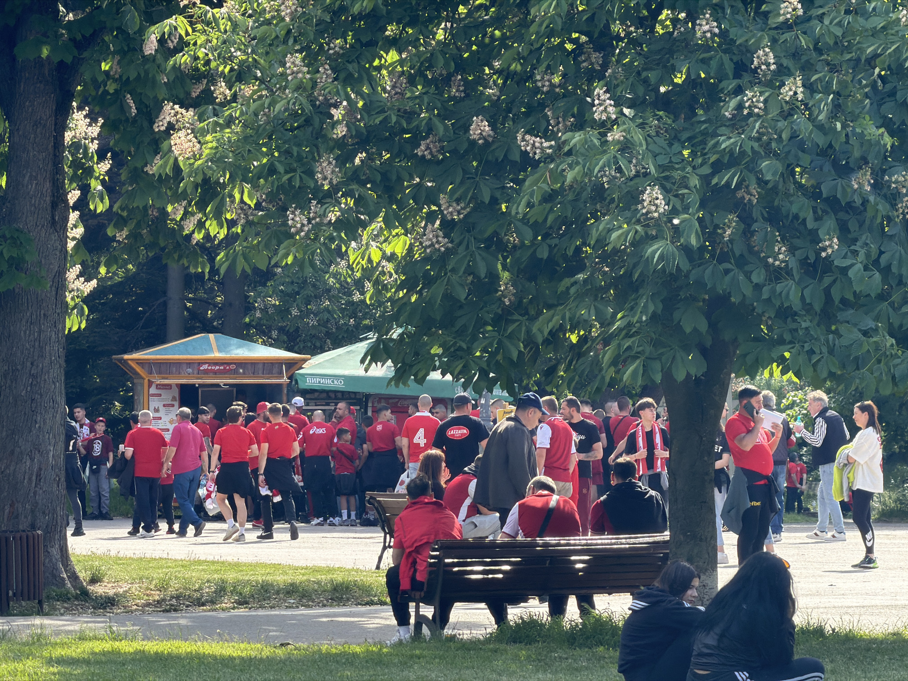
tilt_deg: +0.9
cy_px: 340
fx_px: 5246
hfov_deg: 9.9
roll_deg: +0.0
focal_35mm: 200
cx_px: 454
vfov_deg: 7.4
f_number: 2.8
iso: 50
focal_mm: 16.89
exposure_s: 1/270
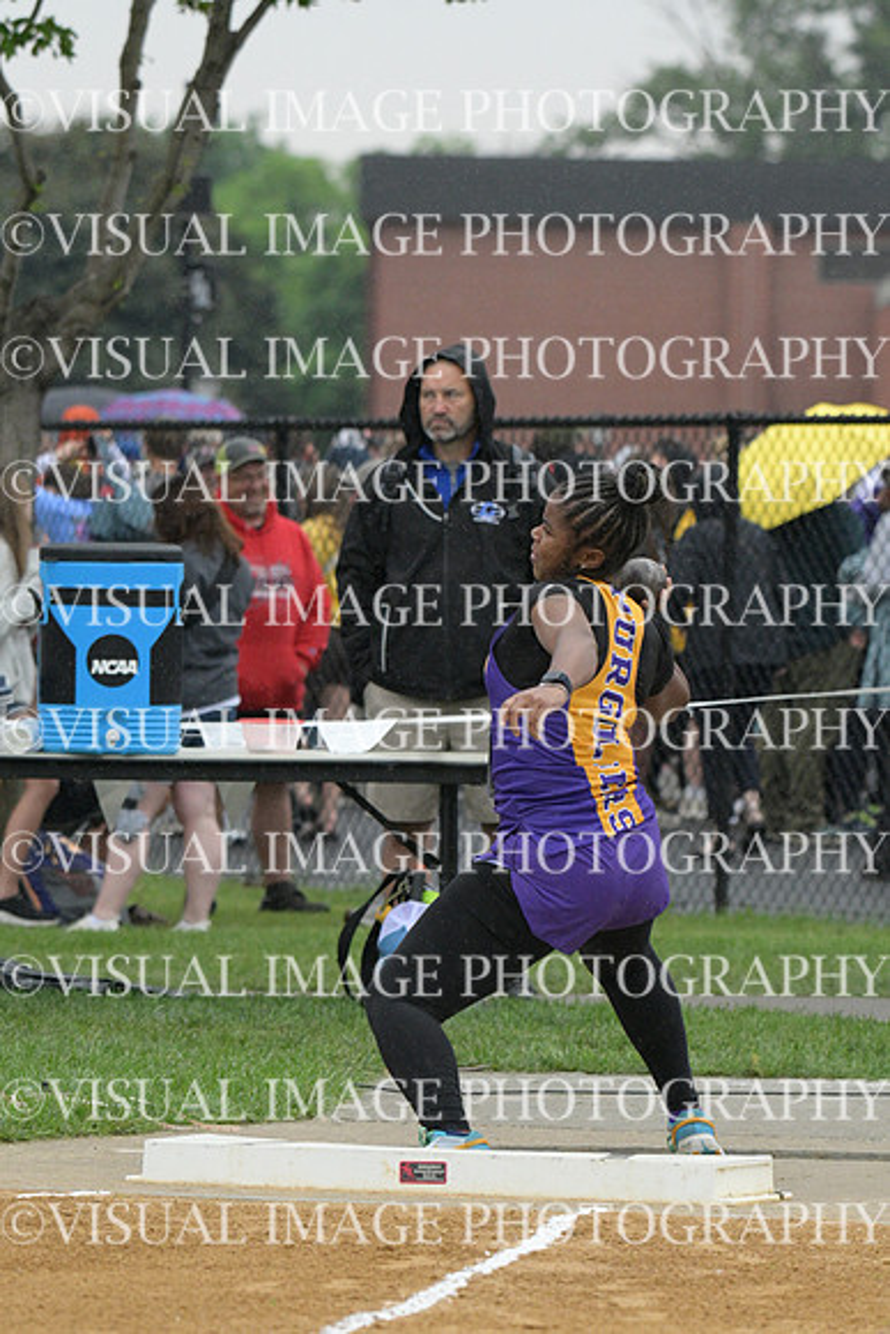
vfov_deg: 6.5
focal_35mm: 315
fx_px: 11673
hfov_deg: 4.4
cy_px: 667
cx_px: 445
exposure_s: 1/2000
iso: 3200
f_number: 6.3
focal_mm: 210
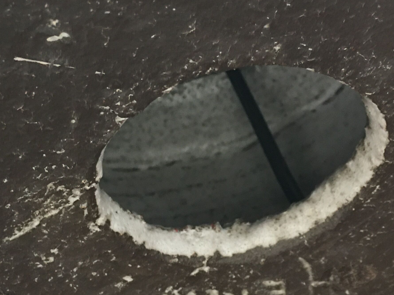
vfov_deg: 22.1
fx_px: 751
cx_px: 174
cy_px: 86
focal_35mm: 66
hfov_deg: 29.4
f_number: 2.2
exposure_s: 1/17
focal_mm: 4.15
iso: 100
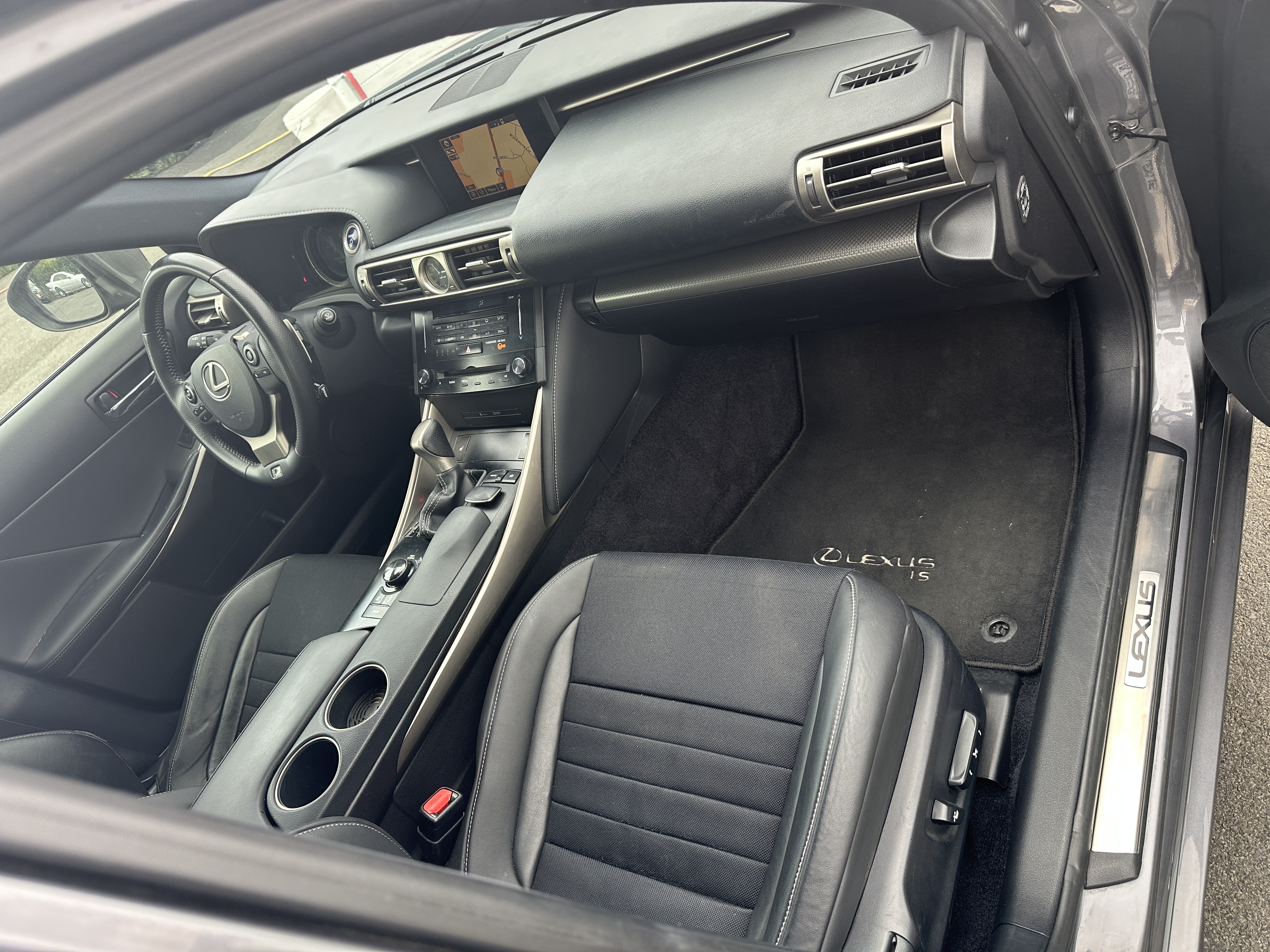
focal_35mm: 24
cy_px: 476
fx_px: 881
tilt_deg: -37.4
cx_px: 635
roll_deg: +36.0
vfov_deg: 56.8
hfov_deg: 71.6
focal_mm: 6.86
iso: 80
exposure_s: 1/121
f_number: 1.78
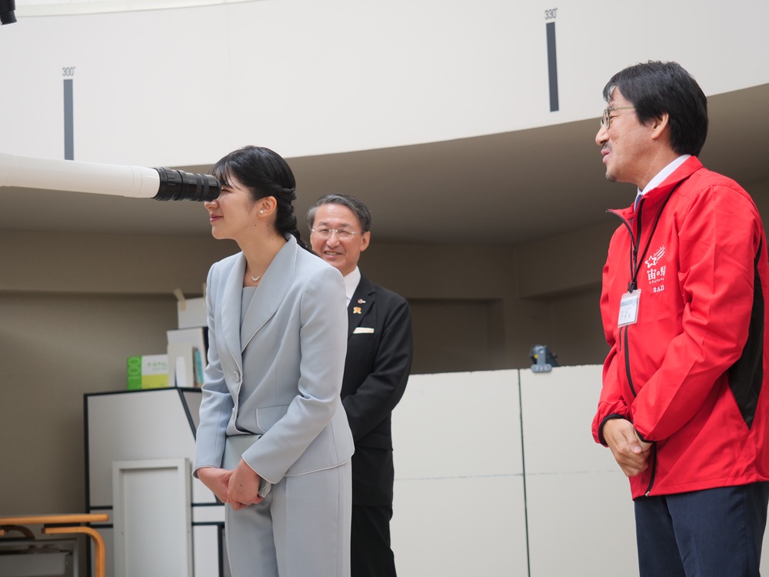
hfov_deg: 24.4
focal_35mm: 80
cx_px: 384
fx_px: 1777
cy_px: 288
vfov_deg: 18.4
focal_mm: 40
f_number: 2.8
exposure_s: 1/100
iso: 320
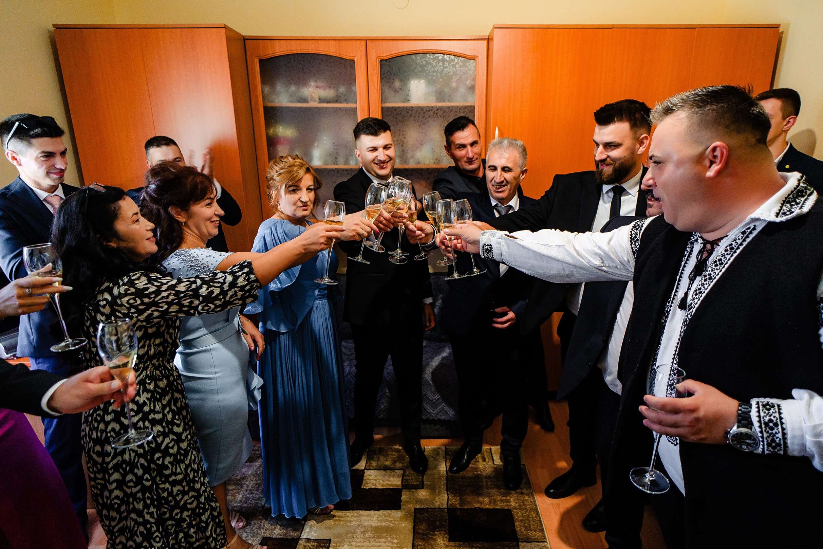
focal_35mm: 19
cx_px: 423
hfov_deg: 86.9
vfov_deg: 64.5
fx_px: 434
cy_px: 286
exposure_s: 1/160
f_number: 2.8
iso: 2000
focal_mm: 18
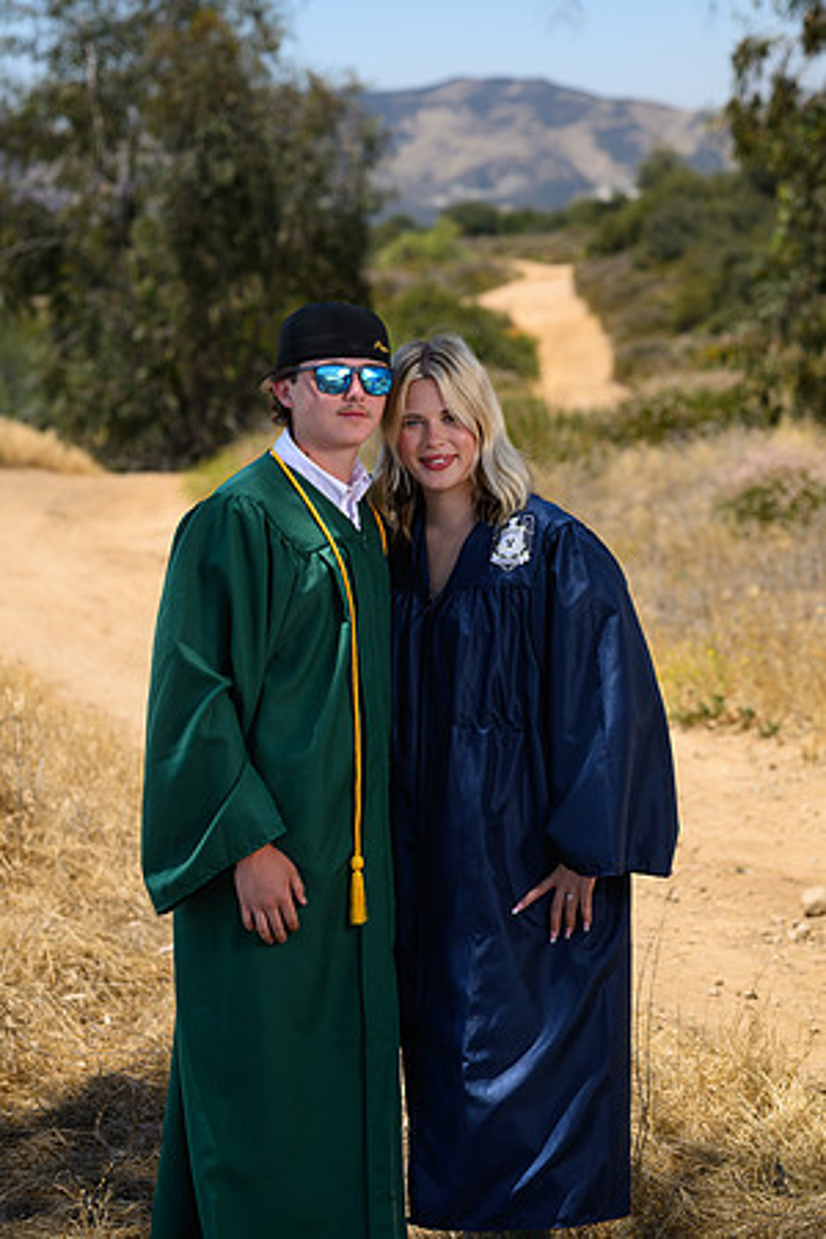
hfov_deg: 16.1
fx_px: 2925
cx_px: 413
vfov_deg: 23.9
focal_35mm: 85
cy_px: 620
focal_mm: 85
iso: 100
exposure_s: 1/400
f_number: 4
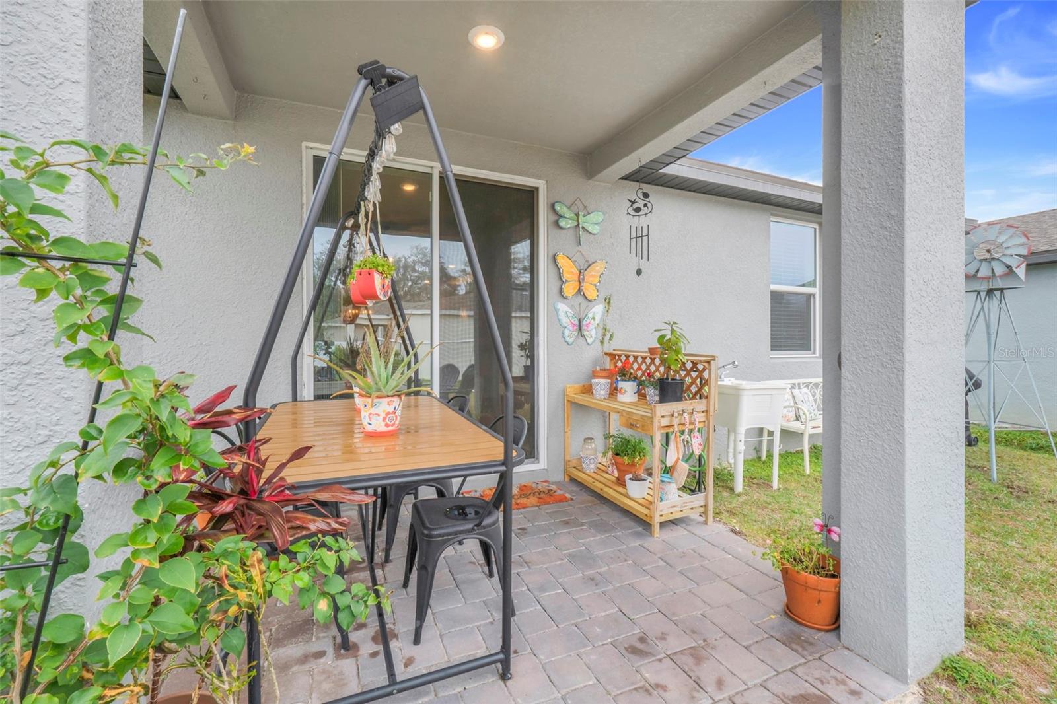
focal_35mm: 15
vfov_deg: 77.3
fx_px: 440
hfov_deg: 100.4
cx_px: 528
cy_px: 352
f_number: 9
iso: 250
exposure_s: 1/10
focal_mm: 10
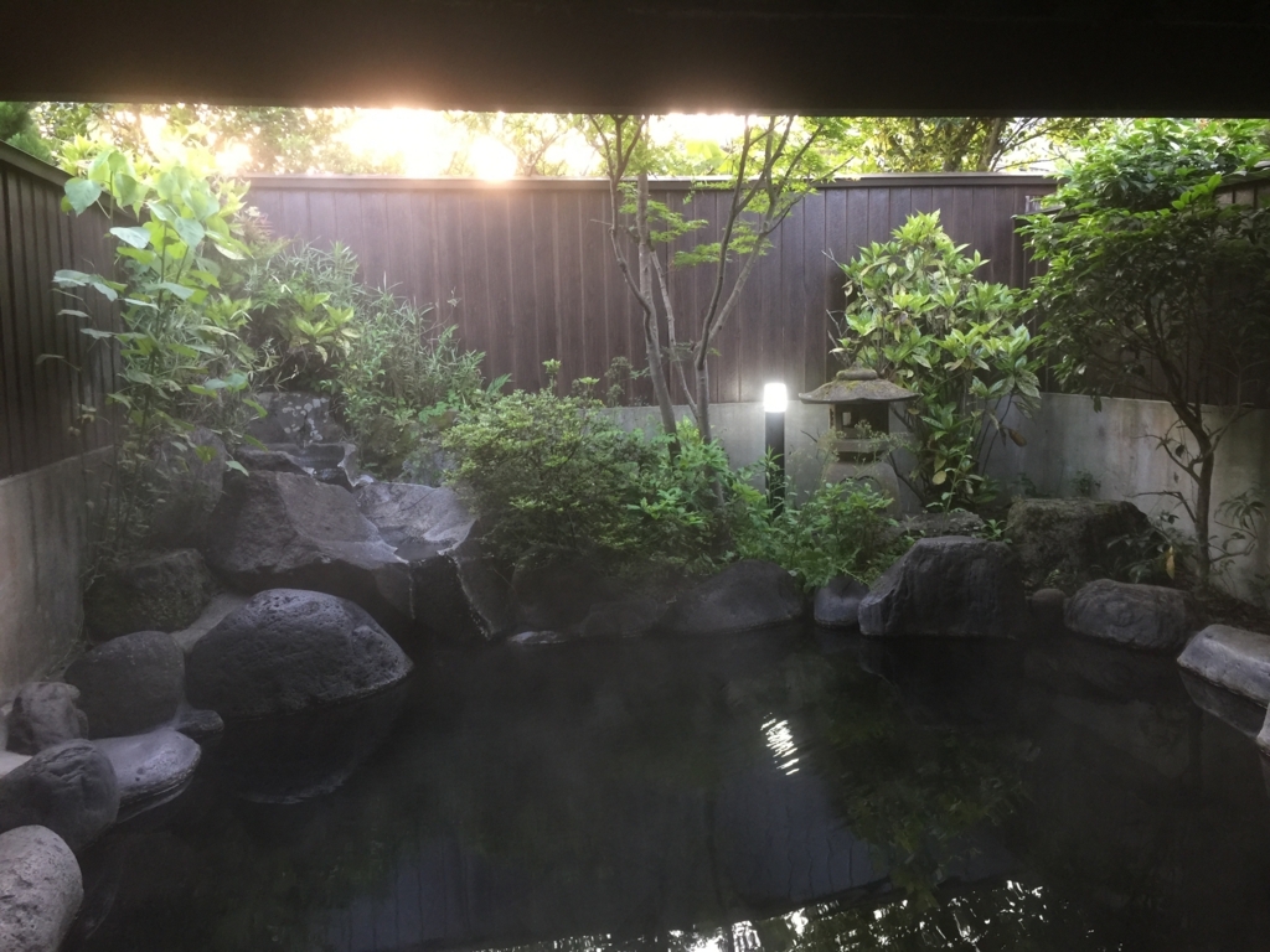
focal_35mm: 29
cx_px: 635
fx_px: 1064
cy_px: 476
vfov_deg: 48.2
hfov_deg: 61.7
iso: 50
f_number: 2.2
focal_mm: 4.15
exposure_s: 1/15
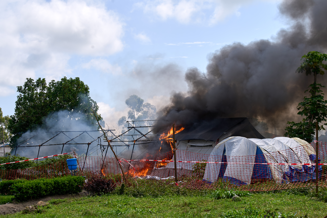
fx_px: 718
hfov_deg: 25.7
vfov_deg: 17.3
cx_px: 164
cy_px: 109
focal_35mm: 79
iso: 160
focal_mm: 79
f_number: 9
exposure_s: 1/400
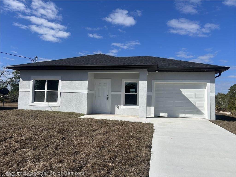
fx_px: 177
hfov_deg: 67.3
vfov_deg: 53.1
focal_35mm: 26
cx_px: 118
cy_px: 88
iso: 50
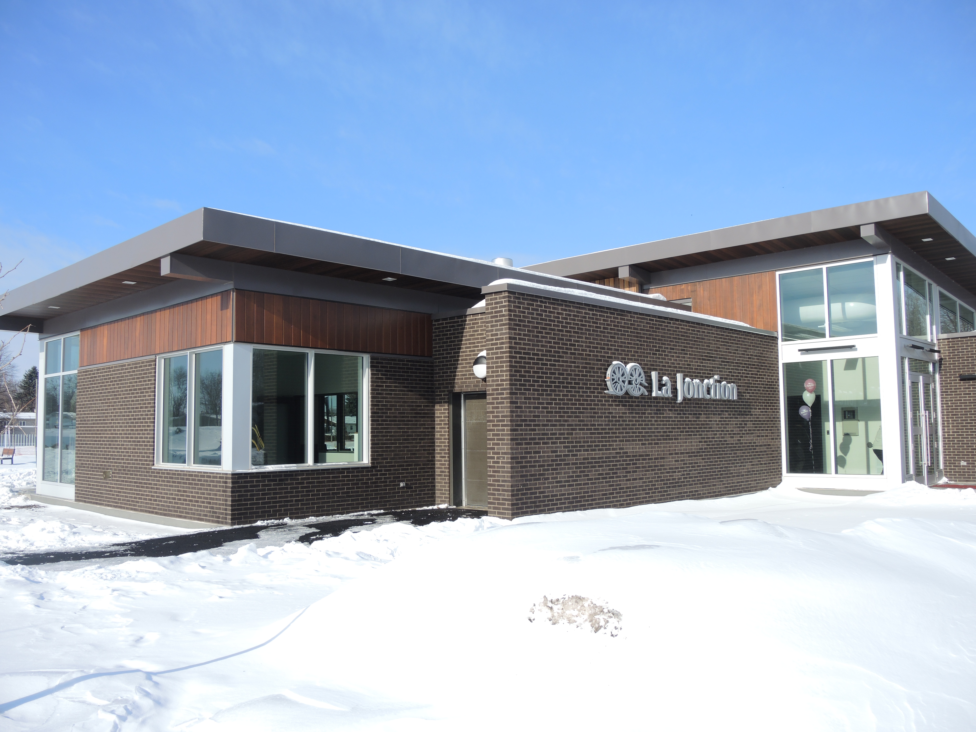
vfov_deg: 49.7
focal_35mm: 28
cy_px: 366
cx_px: 488
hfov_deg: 63.4
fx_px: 789
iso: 80
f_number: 2.8
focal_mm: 6
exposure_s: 1/1250
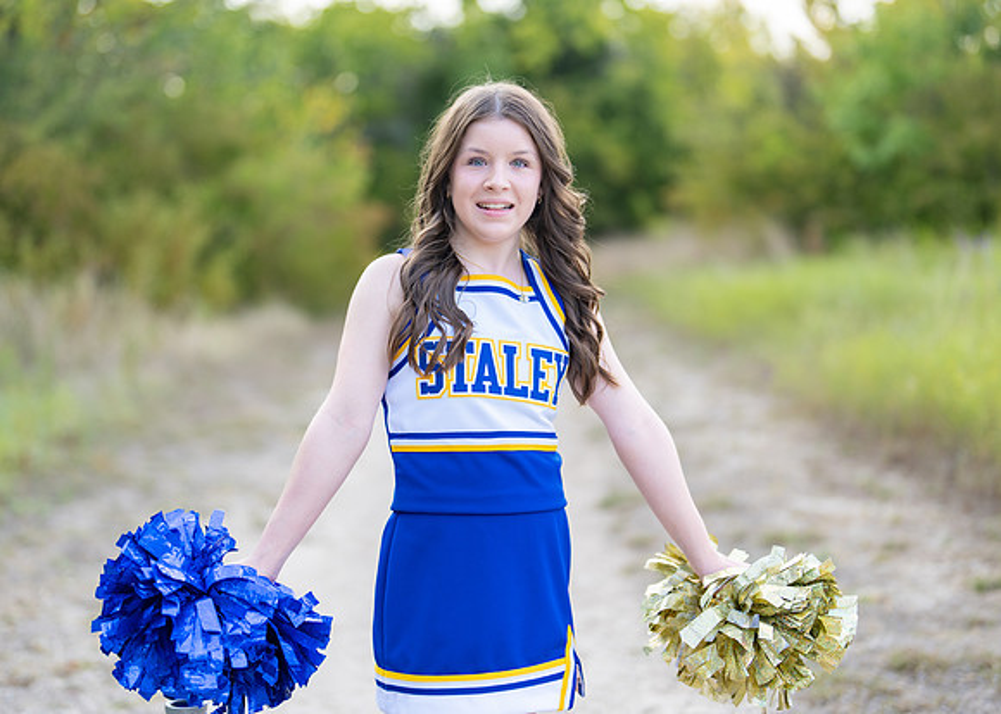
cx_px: 472
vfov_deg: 23.3
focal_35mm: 61
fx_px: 1731
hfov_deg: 32.2
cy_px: 329
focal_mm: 50
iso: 100
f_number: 1.2
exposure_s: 1/800
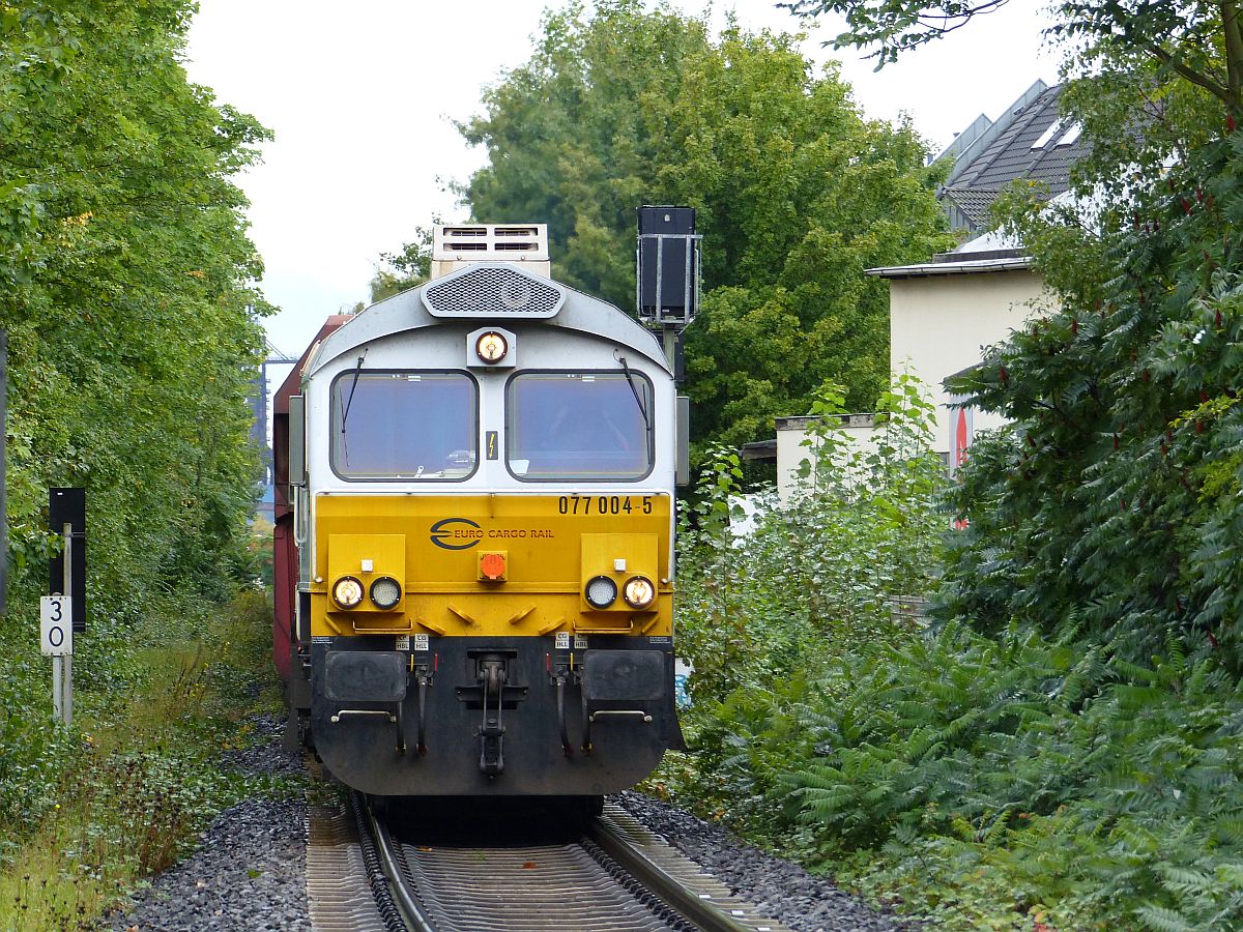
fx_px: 7002
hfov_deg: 10.1
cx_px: 622
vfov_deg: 7.6
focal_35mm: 195
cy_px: 466
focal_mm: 35.1
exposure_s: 1/500
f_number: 2.8
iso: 200
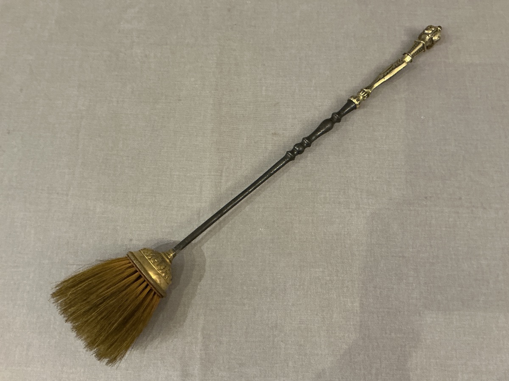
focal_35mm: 28
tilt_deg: -73.7
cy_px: 190
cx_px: 254
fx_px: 412
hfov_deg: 63.4
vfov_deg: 49.7
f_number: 1.8
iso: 200
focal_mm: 3
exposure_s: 1/33
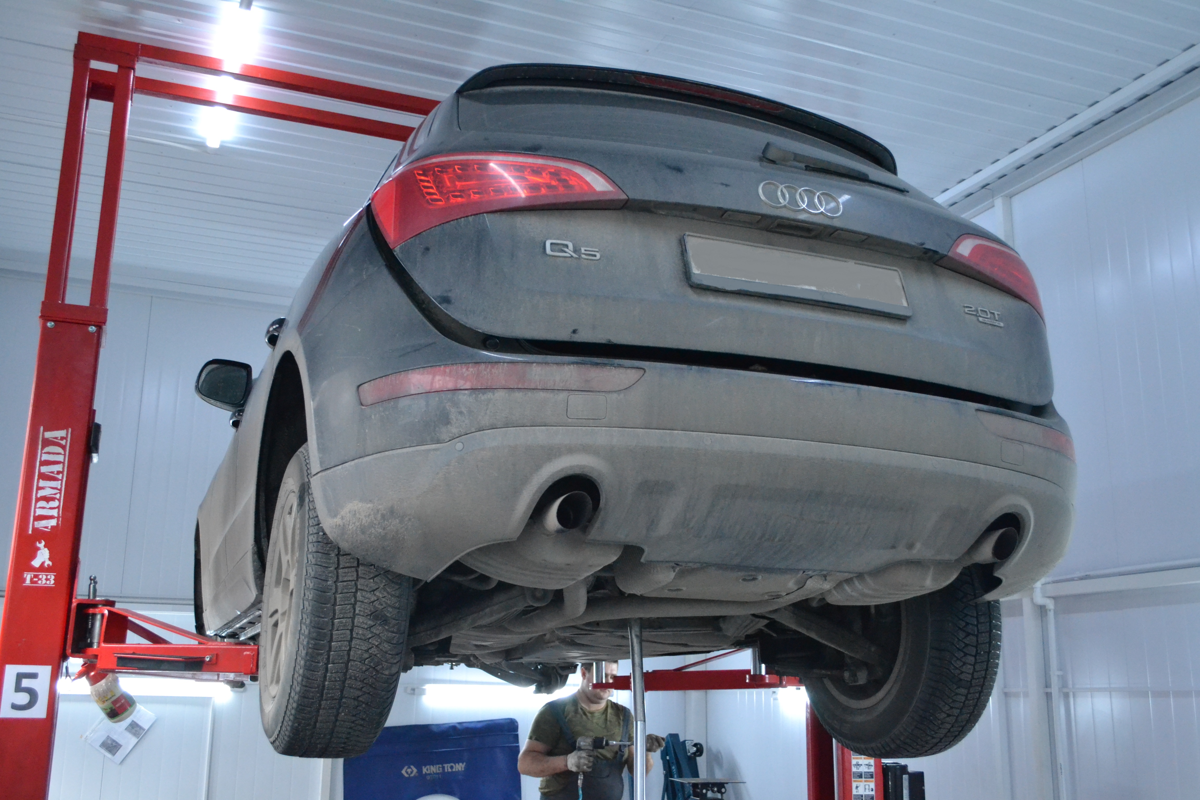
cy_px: 400
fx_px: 1200
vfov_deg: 36.9
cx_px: 600
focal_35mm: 36
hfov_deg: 53.1
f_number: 4
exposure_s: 1/250
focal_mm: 24
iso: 3200
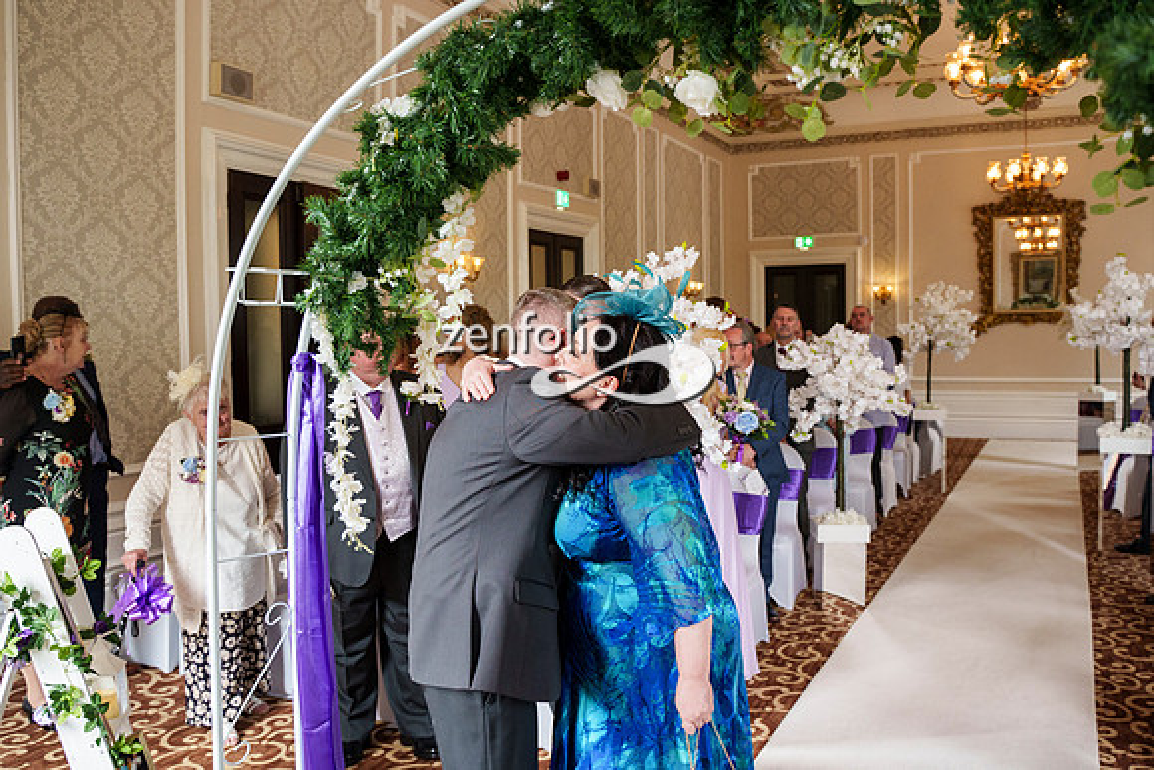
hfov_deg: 61.8
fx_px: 964
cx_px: 601
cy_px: 386
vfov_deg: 43.5
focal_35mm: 30
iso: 1600
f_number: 4
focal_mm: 28
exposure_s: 1/320
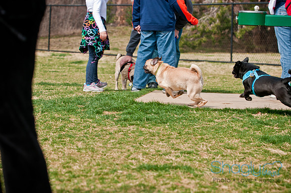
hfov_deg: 17.1
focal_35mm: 120
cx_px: 146
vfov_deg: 11.4
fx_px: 969
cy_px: 96
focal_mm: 80
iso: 200
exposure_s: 1/800
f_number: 5
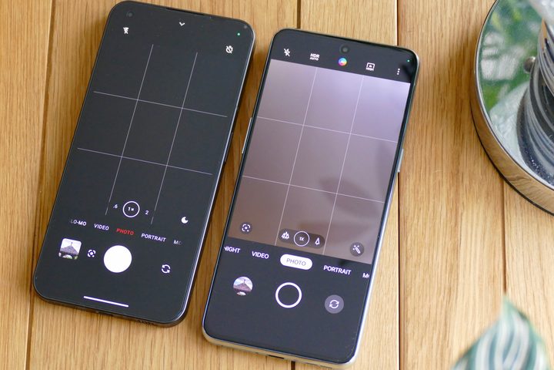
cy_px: 185
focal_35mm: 102
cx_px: 277
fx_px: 1570
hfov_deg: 20.0
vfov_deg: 13.4
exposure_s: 1/80
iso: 800
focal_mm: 37.13
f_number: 4
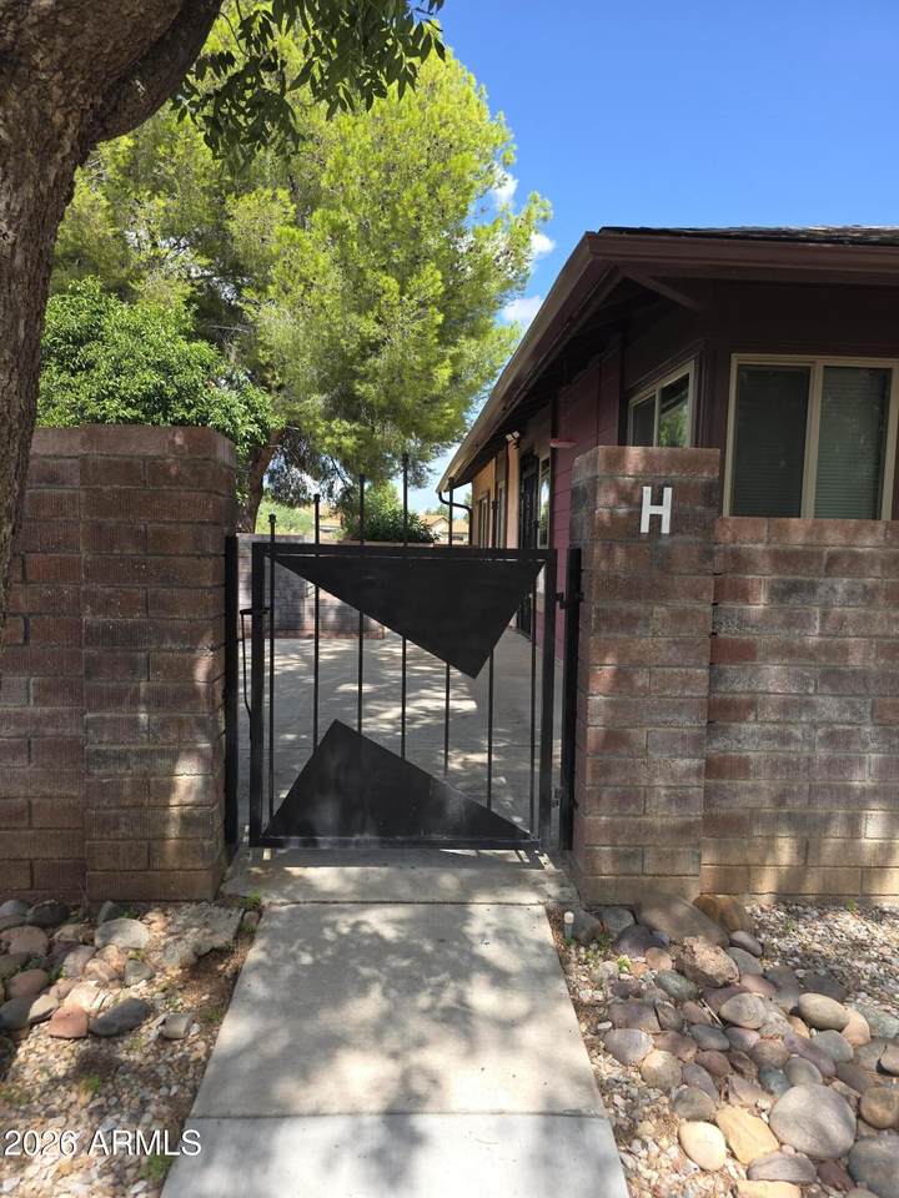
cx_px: 450
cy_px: 599
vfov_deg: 73.9
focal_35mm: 23
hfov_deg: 58.9
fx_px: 796
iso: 12
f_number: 1.7
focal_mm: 6.3
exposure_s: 1/360
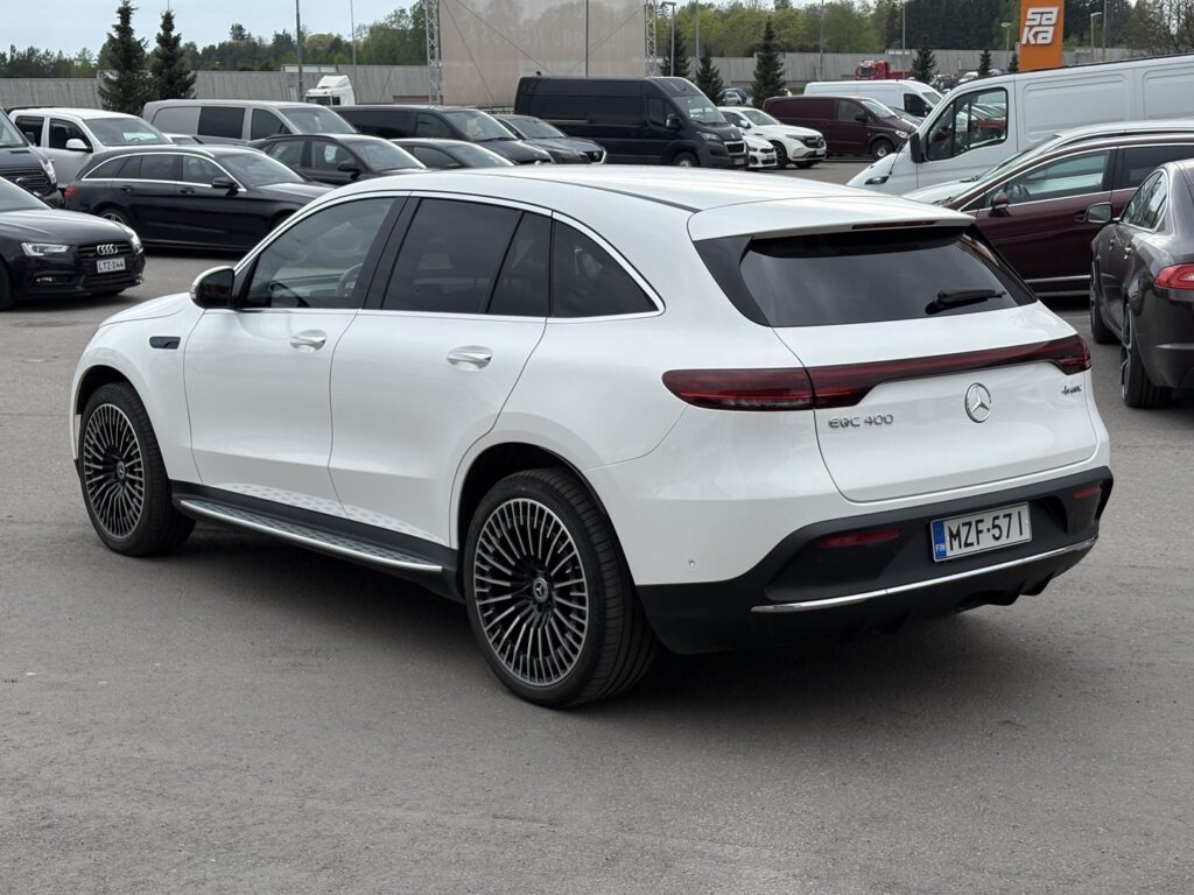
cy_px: 448
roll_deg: +0.8
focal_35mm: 52
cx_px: 597
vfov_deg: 28.0
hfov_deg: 36.8
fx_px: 1794
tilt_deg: -9.8
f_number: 1.6
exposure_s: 1/1667
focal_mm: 5.96
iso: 32
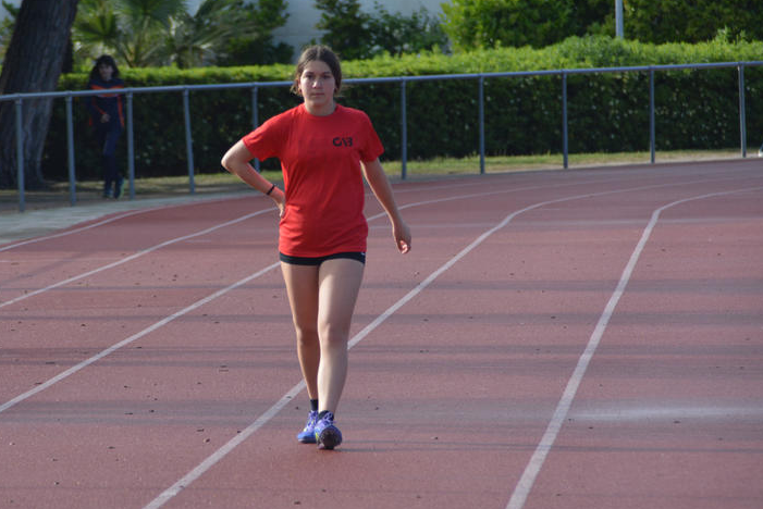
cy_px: 240
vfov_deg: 3.6
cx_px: 292
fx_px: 8163
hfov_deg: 5.4
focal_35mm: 385
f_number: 6.3
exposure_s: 1/1000
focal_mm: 200
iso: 560
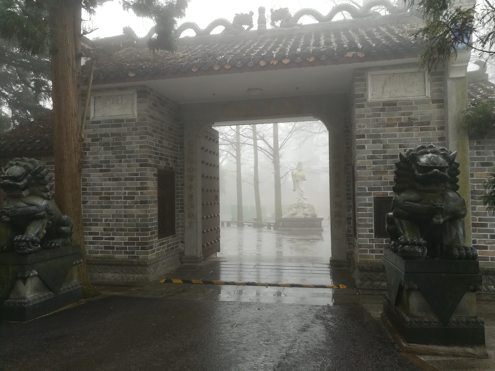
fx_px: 372
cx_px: 248
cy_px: 186
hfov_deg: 67.3
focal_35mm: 26
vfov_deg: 53.1
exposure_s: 1/60
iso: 80
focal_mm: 3.83
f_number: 2.2
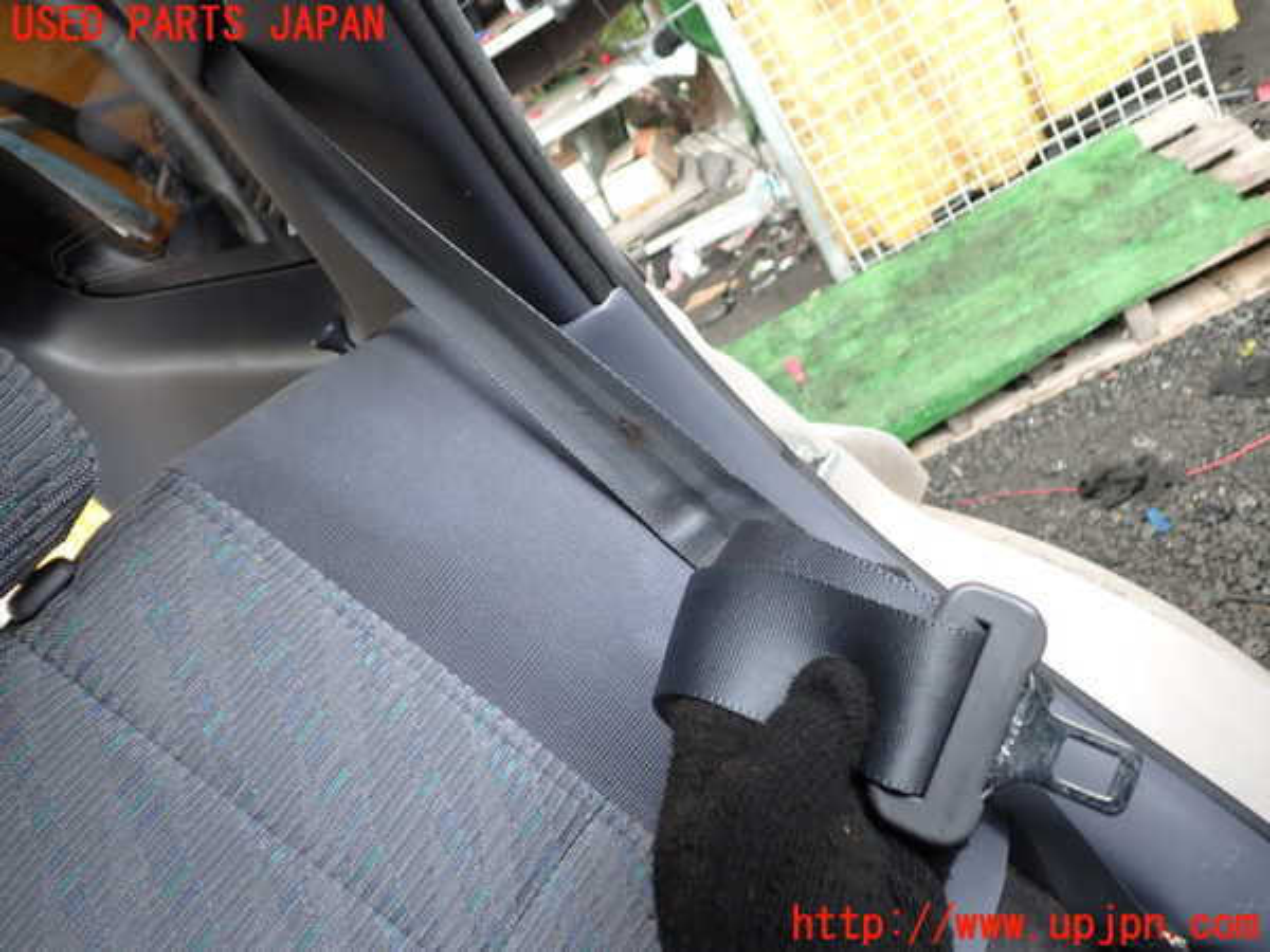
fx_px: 1101
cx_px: 635
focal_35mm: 30
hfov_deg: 60.0
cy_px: 476
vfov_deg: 46.8
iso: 160
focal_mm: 5.4
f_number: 2.3
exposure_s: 1/60
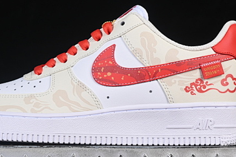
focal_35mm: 137
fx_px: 898
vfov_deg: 10.0
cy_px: 57
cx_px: 105
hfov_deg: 15.0
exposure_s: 1/80
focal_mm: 50
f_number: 8
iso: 160
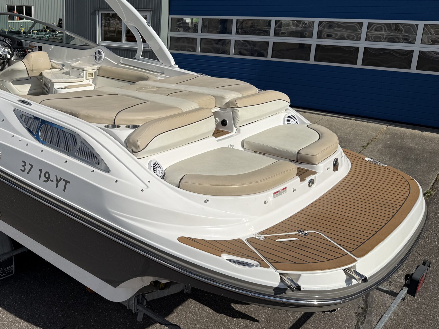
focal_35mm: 36
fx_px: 457
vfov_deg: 39.5
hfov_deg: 49.6
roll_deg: -1.5
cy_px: 135
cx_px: 118
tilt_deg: -14.8
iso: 80
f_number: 1.78
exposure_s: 1/10309
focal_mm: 6.76
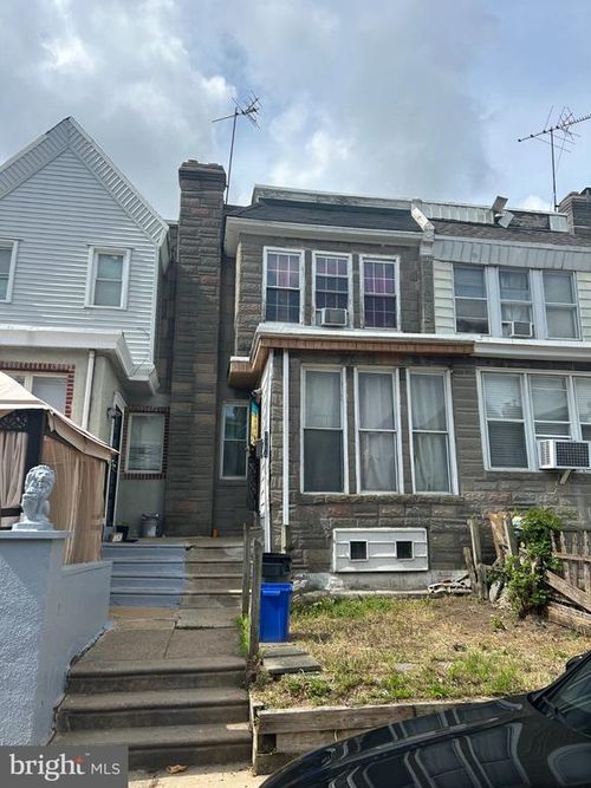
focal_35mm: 26
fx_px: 592
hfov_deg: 53.0
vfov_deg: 67.3
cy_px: 394
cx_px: 296
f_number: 1.5
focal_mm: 5.7
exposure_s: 1/4274
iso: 50
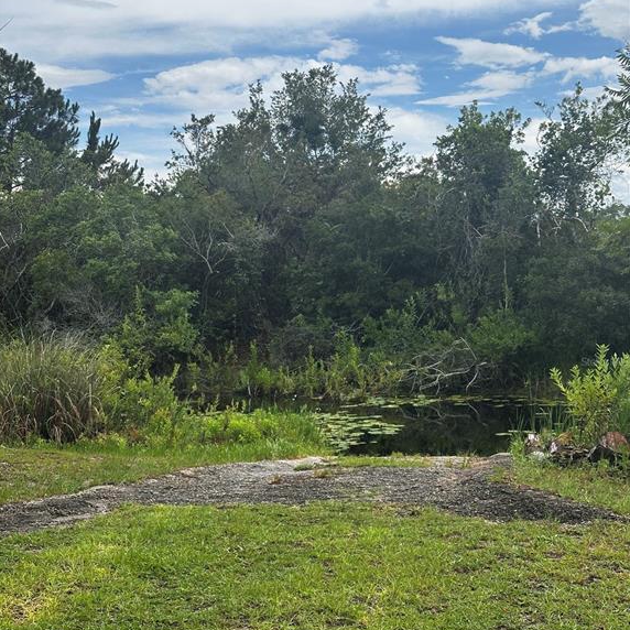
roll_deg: +0.5
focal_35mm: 57
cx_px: 314
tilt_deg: -2.0
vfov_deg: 30.0
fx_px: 1174
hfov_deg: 30.0
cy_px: 361
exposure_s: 1/2160
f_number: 1.78
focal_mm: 6.86
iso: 64
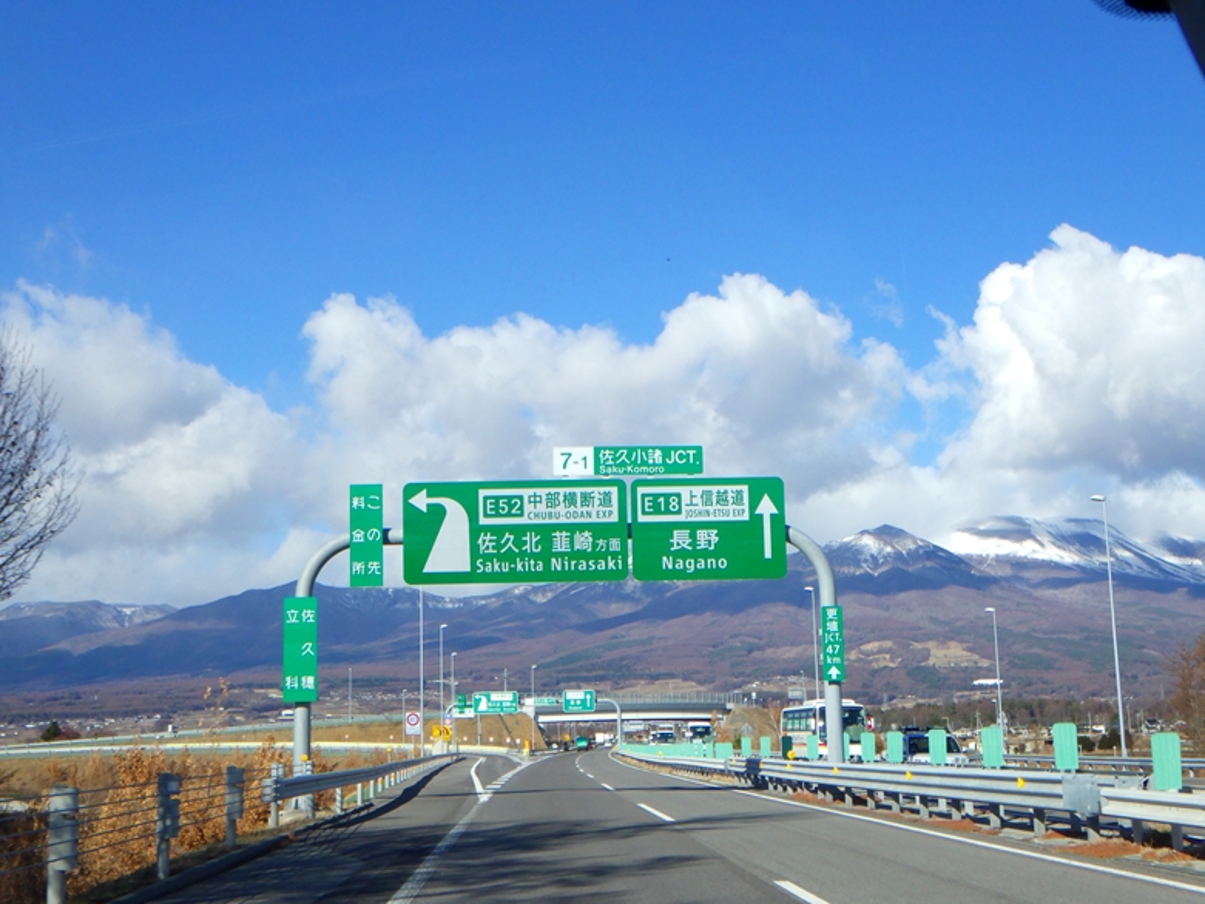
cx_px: 605
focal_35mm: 42
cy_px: 454
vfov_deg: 34.4
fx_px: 1462
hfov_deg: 44.8
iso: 125
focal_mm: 9.1
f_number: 5.3
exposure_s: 1/500
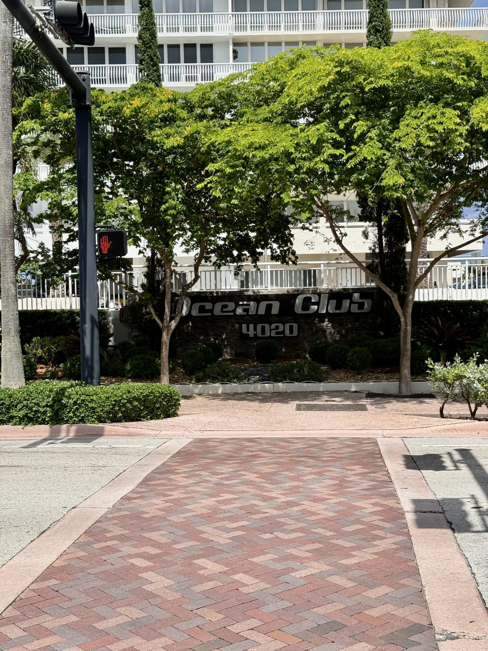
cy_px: 326
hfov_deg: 30.3
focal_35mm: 48
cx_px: 244
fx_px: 902
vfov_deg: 39.7
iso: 100
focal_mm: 6.76
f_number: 1.78
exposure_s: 1/6024
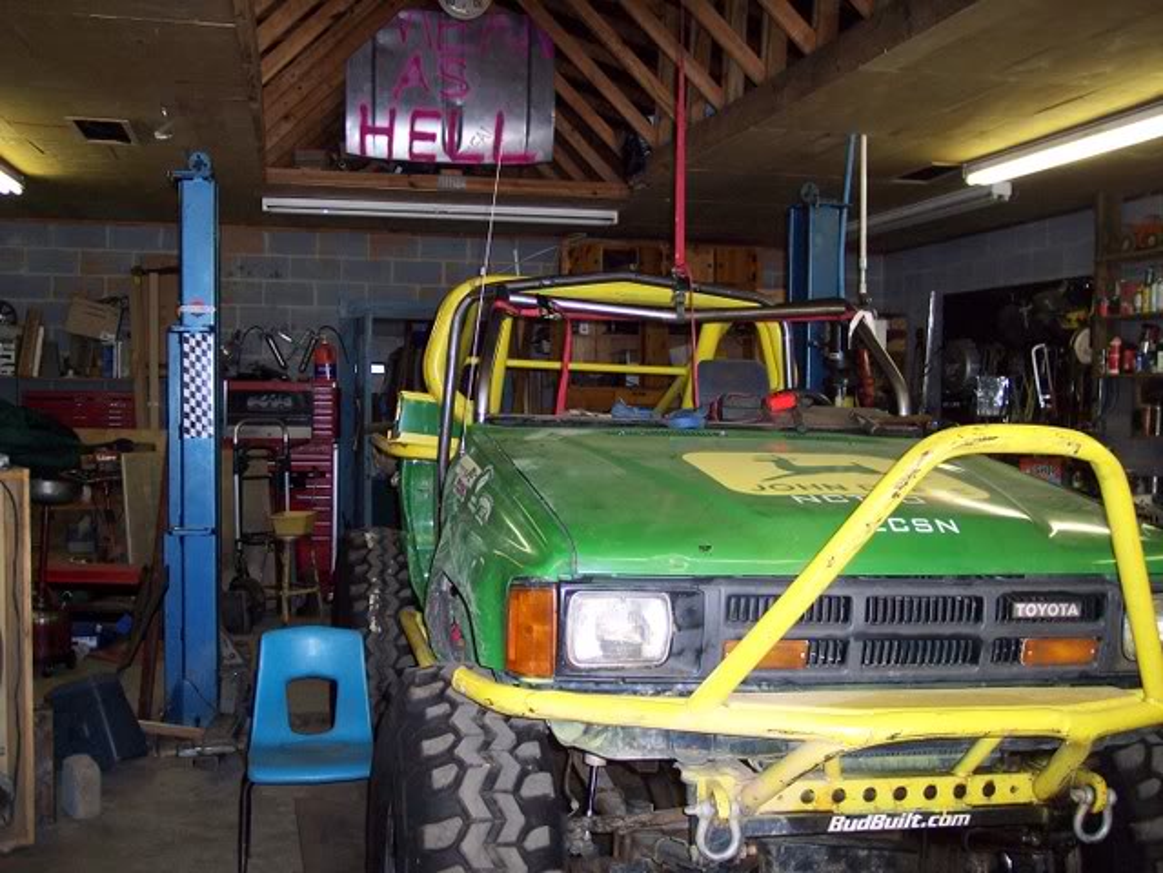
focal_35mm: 39
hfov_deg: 47.8
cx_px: 582
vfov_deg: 36.9
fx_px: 1311
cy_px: 436
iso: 140
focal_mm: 8
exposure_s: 1/60
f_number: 2.8
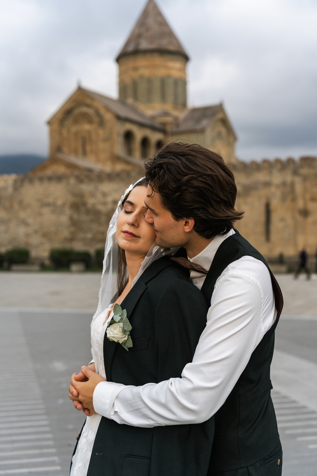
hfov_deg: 28.6
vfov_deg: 41.9
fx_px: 621
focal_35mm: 47
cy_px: 238
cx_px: 158
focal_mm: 47
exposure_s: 1/200
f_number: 3.2
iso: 160
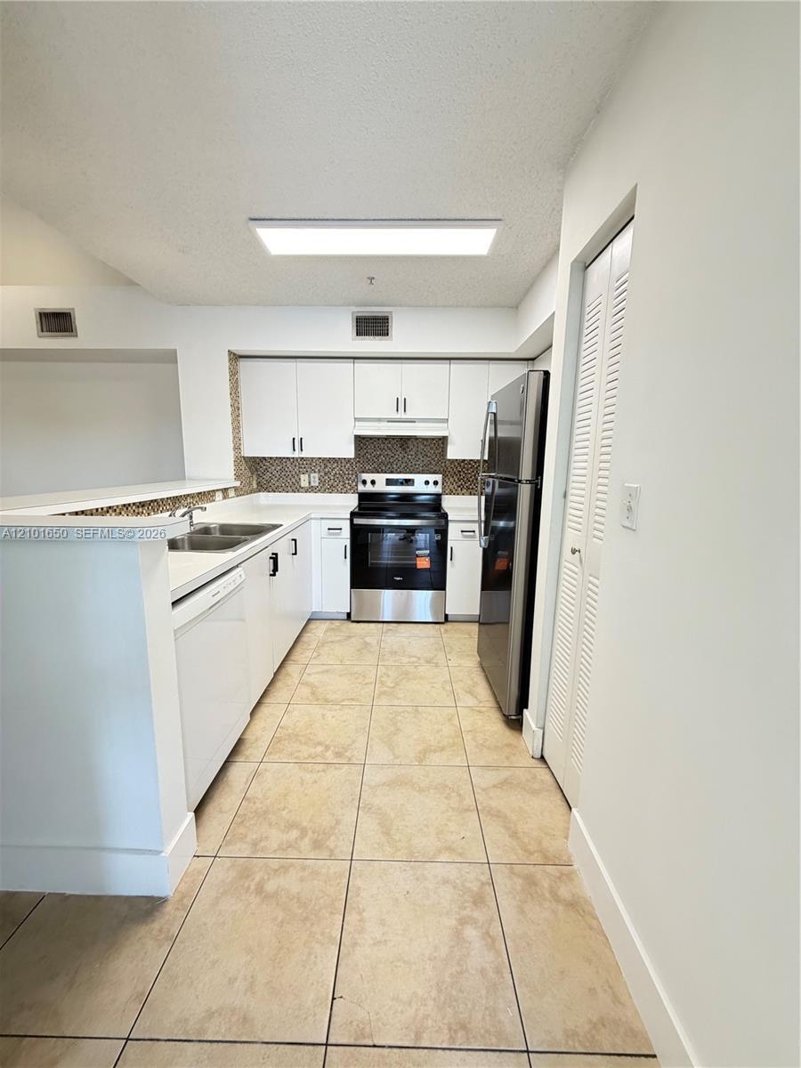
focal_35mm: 14
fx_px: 432
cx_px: 400
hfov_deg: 85.7
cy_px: 534
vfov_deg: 102.1
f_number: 2.2
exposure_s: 1/60
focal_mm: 2.22
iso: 320
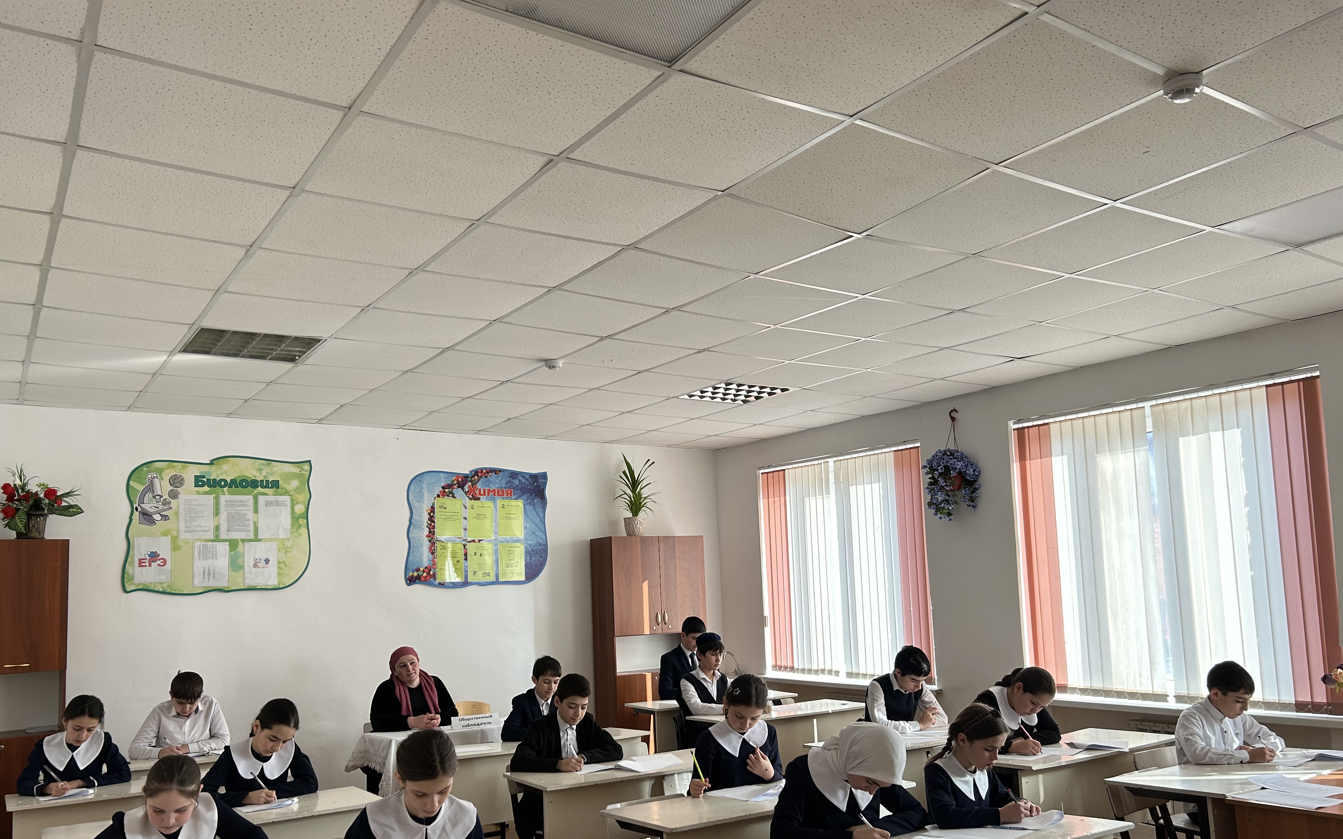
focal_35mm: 28
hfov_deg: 66.5
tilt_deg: +5.9
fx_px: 1025
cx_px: 668
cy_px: 488
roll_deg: +2.4
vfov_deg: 44.4
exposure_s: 1/232
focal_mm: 5.7
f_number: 1.5
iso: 50
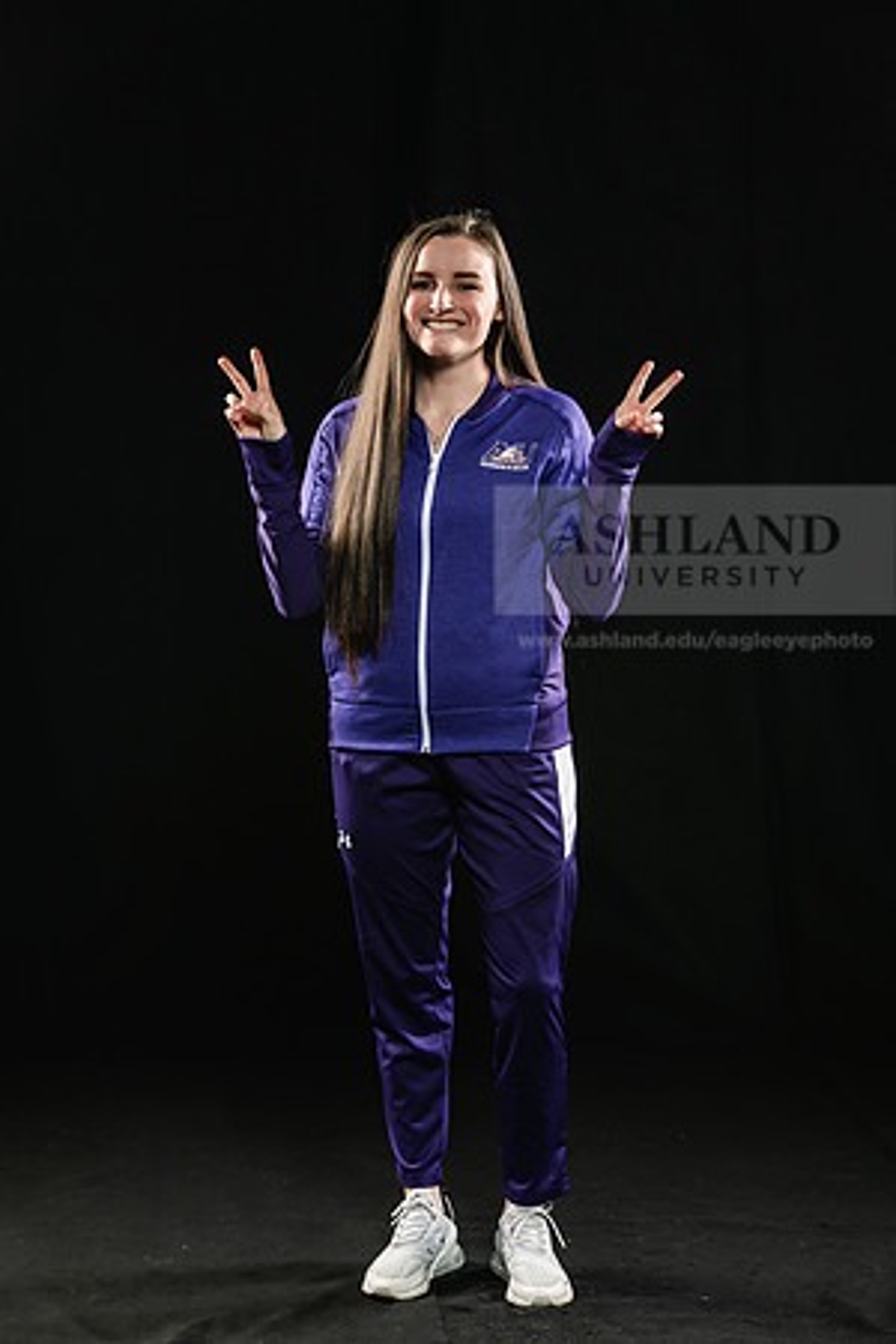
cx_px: 448
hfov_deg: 13.4
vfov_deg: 20.0
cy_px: 672
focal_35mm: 102
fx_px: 3808
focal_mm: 102
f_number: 5.6
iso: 400
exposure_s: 1/200
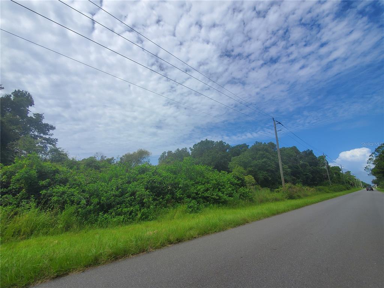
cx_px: 192
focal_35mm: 13
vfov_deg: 89.9
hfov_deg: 106.2
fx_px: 144
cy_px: 144
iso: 50
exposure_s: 1/1468
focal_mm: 1.8
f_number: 2.2
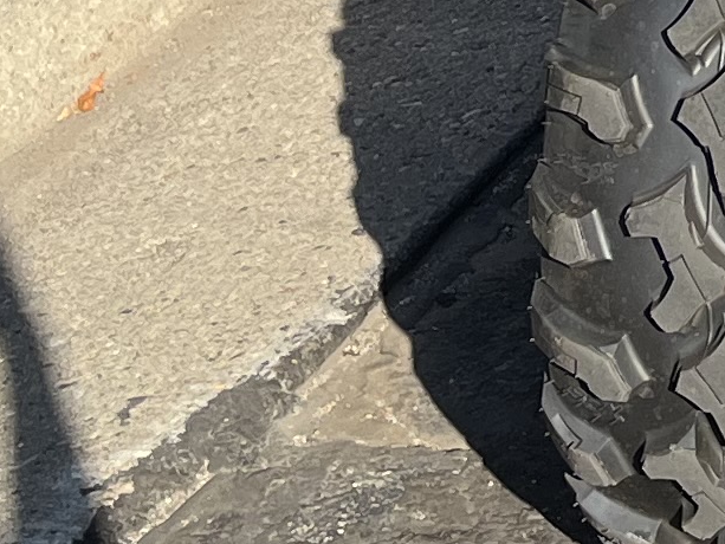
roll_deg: -1.9
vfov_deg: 7.9
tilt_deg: -8.7
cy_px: -846
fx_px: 3582
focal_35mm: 171
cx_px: 1679
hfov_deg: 10.2
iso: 50
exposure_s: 1/1600
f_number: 1.6
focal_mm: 5.1
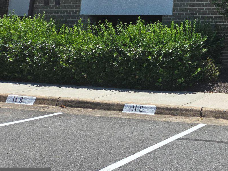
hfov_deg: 28.5
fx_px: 389
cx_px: 272
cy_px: -28
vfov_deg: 23.0
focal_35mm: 59
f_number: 1.8
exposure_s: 1/3455
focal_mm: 5.4
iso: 80
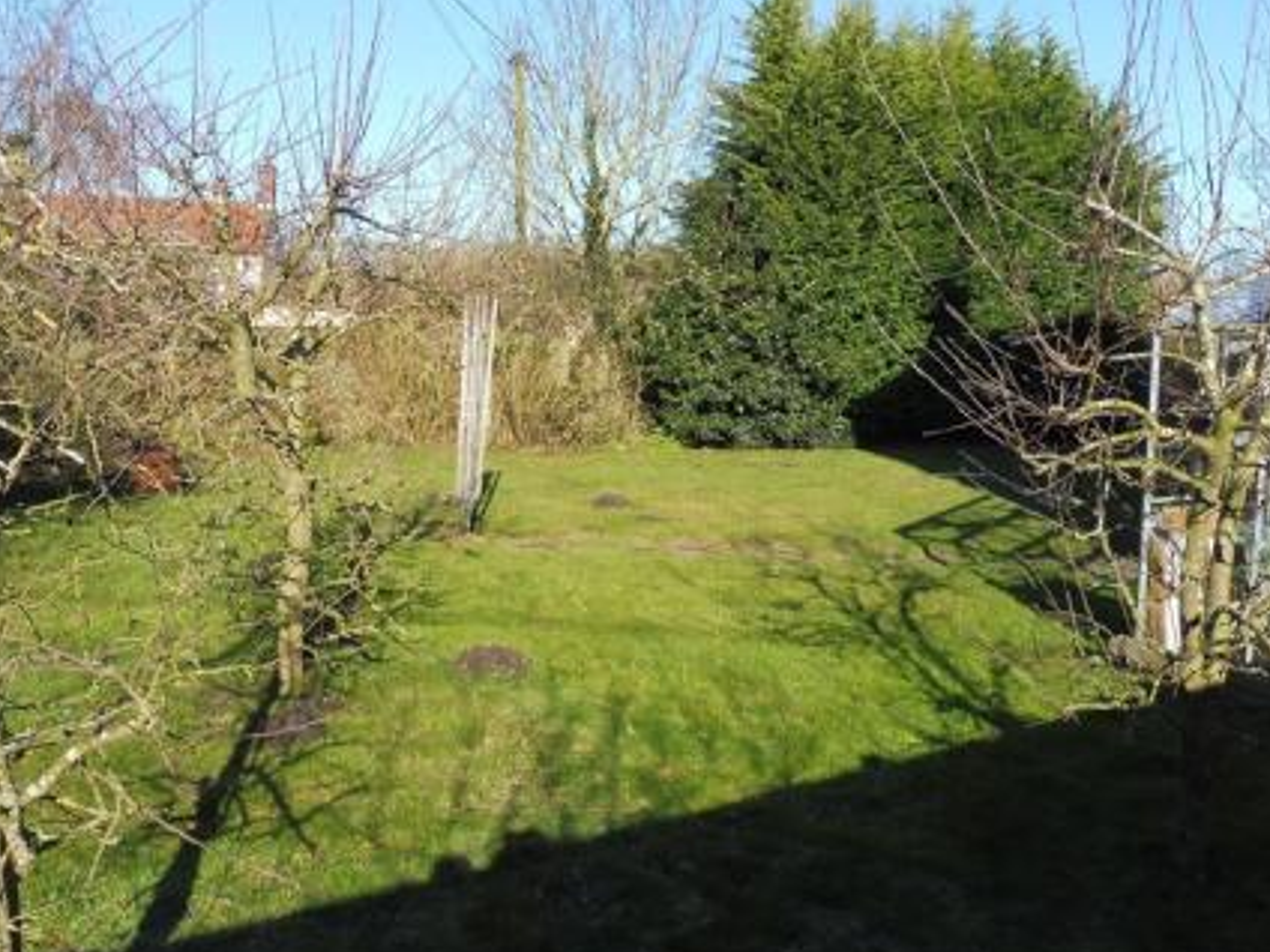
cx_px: 669
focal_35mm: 33
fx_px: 1211
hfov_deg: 55.3
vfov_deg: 42.9
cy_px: 451
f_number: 4
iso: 100
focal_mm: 4.3
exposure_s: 1/500
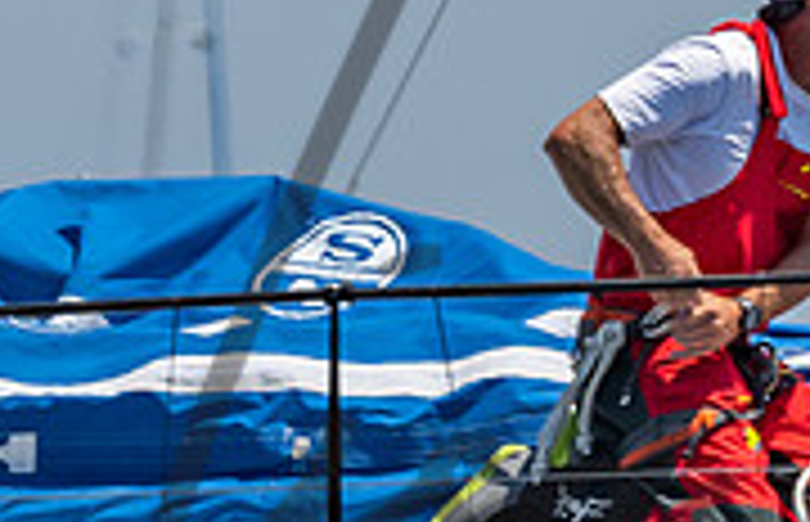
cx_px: 1892
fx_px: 43137
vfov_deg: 0.7
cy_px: -358
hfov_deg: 1.1
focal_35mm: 1937
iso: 320
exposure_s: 1/2000
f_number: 5.6
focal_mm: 250
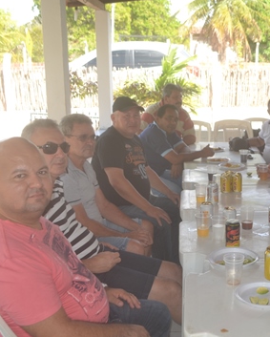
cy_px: 188
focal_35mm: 51
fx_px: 509
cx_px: 259
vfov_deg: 36.6
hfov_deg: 28.2
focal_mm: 20
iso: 100
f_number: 4
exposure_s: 1/125
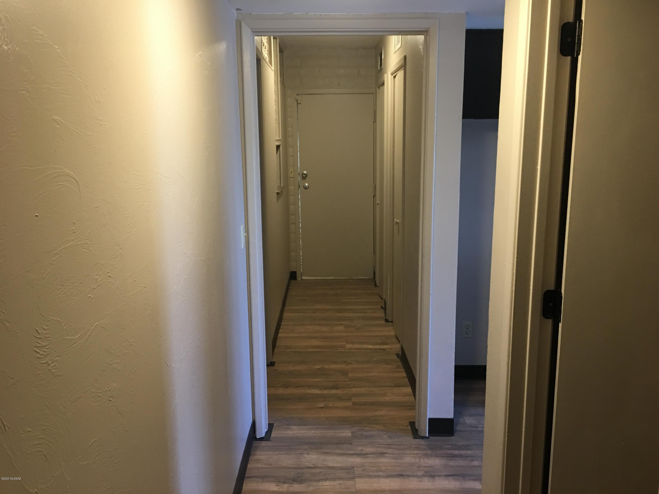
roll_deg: +0.2
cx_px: 330
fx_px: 552
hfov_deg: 61.7
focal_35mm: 29
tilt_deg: -9.6
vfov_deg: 48.2
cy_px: 247
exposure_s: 1/15
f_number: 2.2
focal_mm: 4.15
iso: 64
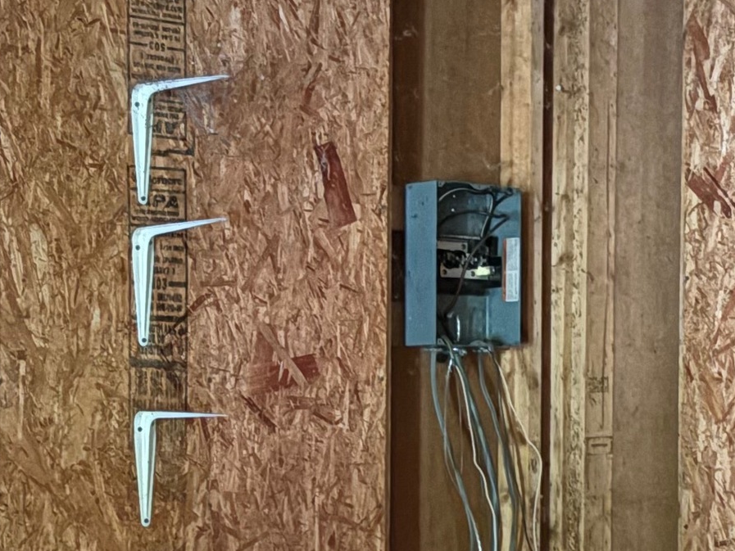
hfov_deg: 22.0
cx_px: 407
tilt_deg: -0.1
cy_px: 437
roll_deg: -0.7
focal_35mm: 89
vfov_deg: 16.5
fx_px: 1890
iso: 1000
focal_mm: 5.96
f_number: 1.6
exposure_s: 1/16
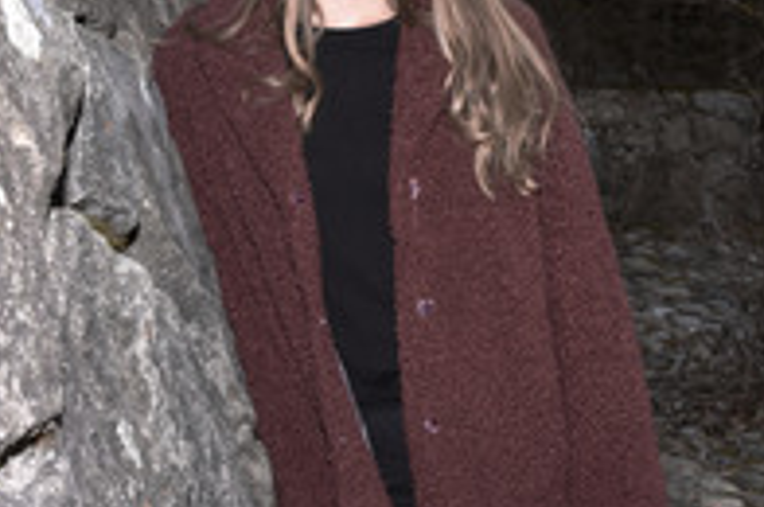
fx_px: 1949
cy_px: 238
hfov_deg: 22.0
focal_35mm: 92
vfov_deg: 14.8
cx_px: 540
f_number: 11
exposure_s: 1/160
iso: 320
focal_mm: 40
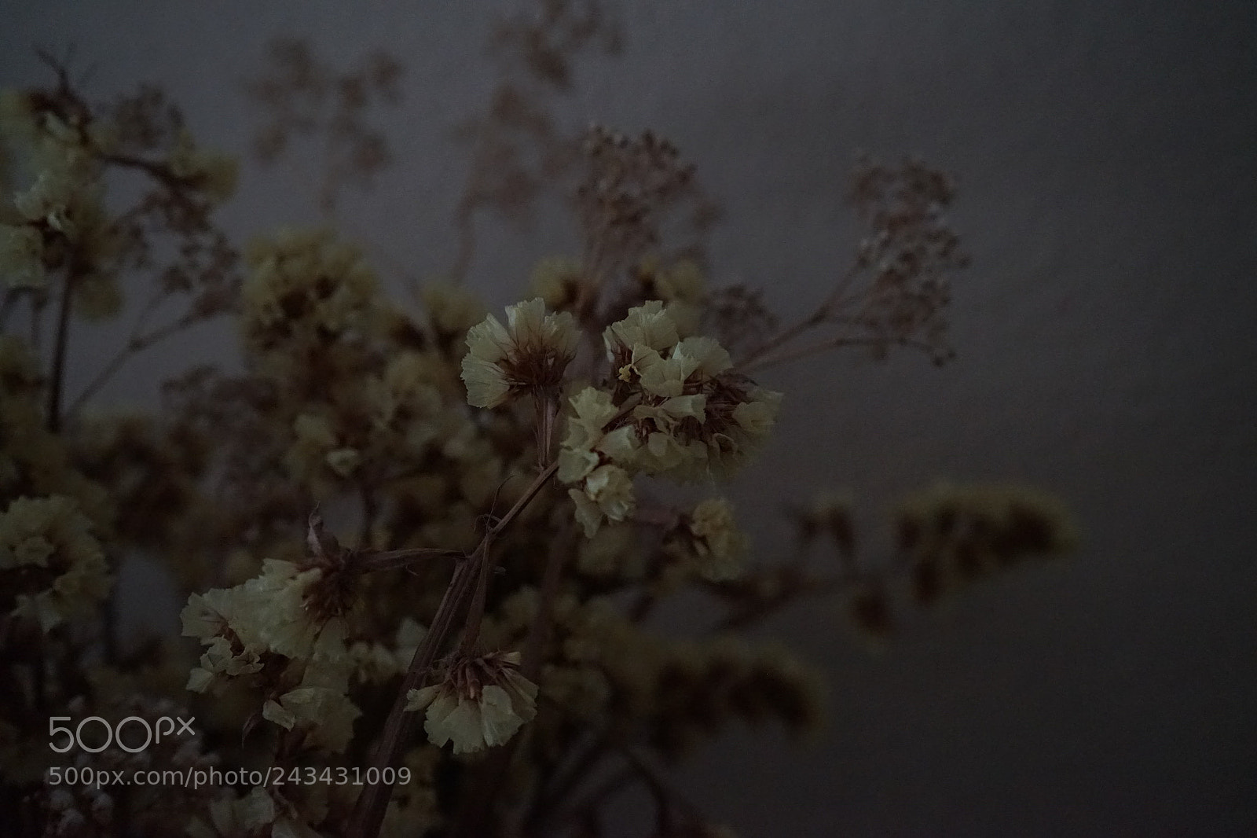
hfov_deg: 50.7
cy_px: 419
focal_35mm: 38
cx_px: 628
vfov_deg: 35.0
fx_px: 1326
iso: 6400
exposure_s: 1/1250
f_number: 5.6
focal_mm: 38
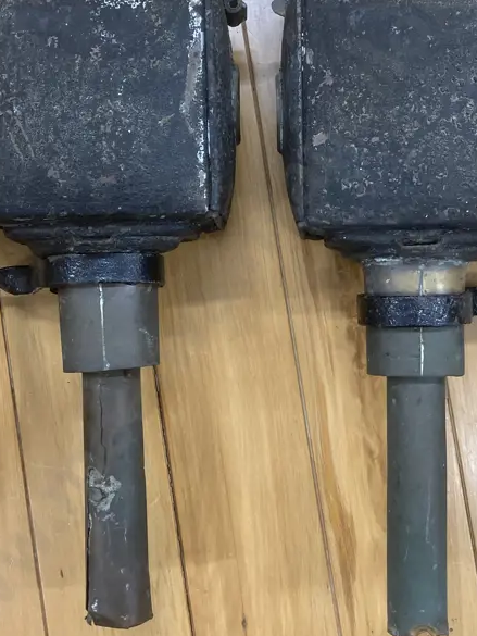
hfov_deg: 29.7
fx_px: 900
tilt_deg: -85.9
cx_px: 266
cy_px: 226
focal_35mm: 49
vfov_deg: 38.6
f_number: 1.8
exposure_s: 1/50
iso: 100
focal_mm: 3.99
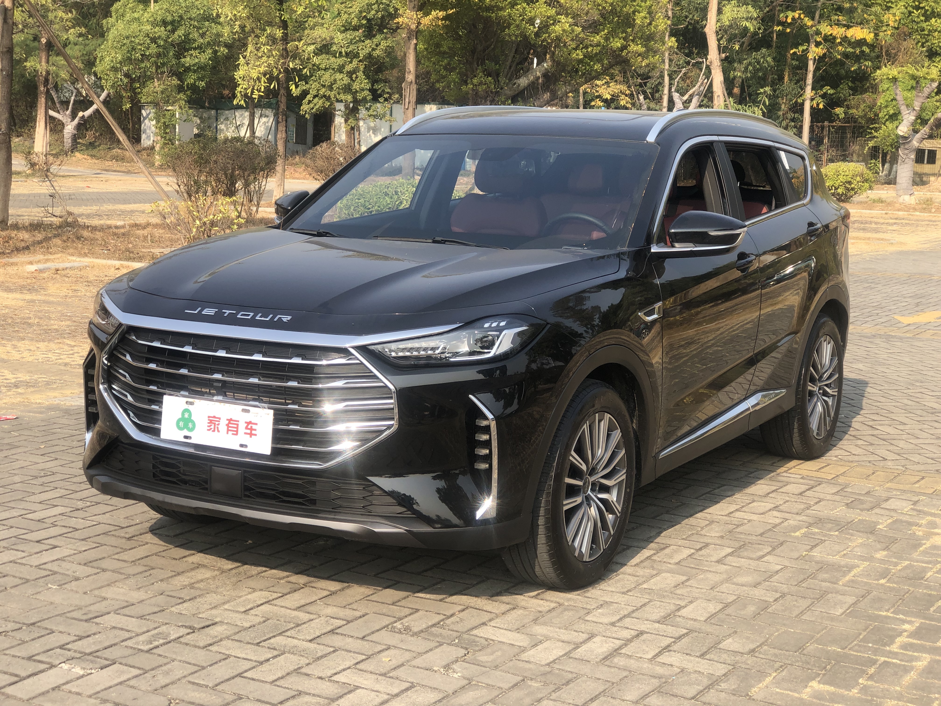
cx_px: 470
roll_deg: -2.2
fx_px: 1549
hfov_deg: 33.8
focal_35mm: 57
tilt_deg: -9.2
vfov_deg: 25.7
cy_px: 353
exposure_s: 1/375
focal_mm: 6.6
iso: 20
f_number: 2.8
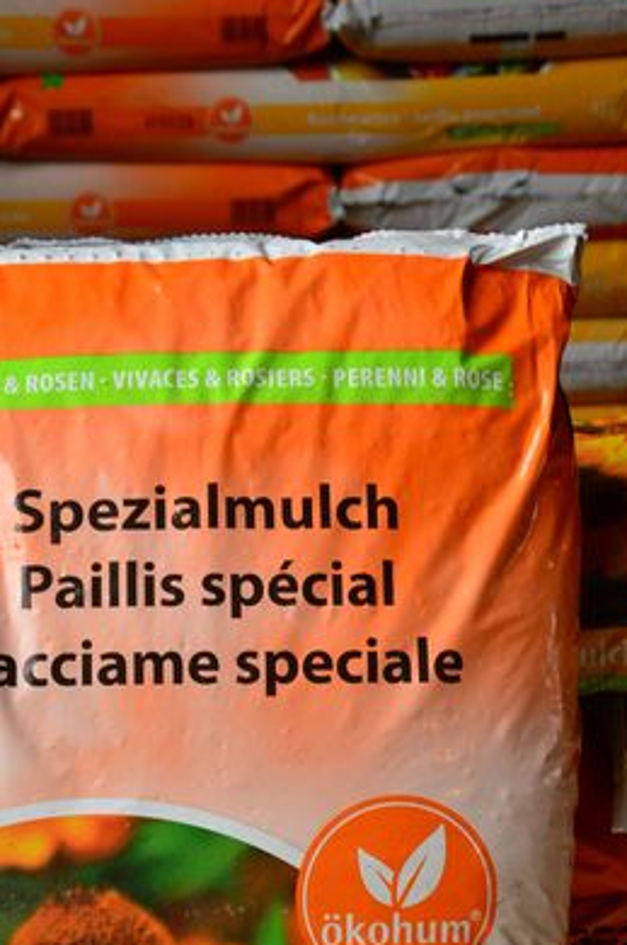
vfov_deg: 24.7
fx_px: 2095
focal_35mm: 80
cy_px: 826
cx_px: 215
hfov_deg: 17.0
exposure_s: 1/40
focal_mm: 26
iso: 450
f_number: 4
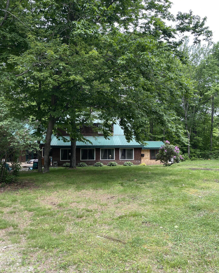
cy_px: 135
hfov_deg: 53.2
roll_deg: -0.7
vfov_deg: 64.1
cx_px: 109
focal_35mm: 27
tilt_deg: -0.1
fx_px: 219
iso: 32
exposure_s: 1/509
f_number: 1.6
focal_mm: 5.1
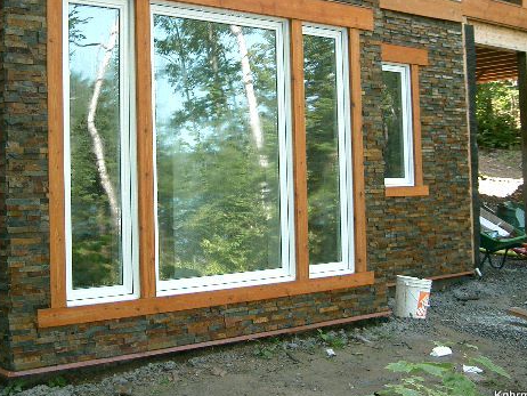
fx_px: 823
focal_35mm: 54
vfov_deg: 27.0
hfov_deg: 35.4
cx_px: 205
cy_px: 144
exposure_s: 1/100
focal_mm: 8
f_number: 2.8
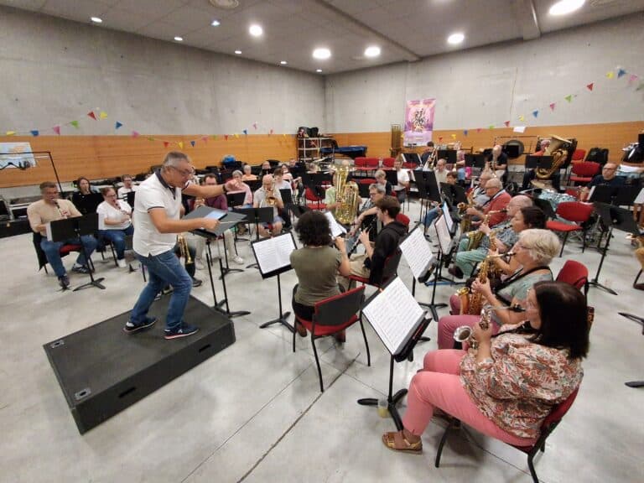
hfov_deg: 94.5
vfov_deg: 78.1
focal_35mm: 16
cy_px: 242
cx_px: 322
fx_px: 298
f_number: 2.2
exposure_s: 1/33
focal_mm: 1.64
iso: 500
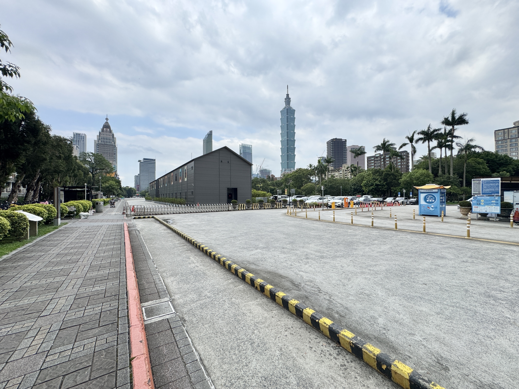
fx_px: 210
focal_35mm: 14
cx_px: 260
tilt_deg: +0.6
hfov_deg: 102.1
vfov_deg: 85.7
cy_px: 194
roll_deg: -0.1
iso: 50
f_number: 2.2
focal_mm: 2.22
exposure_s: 1/1346
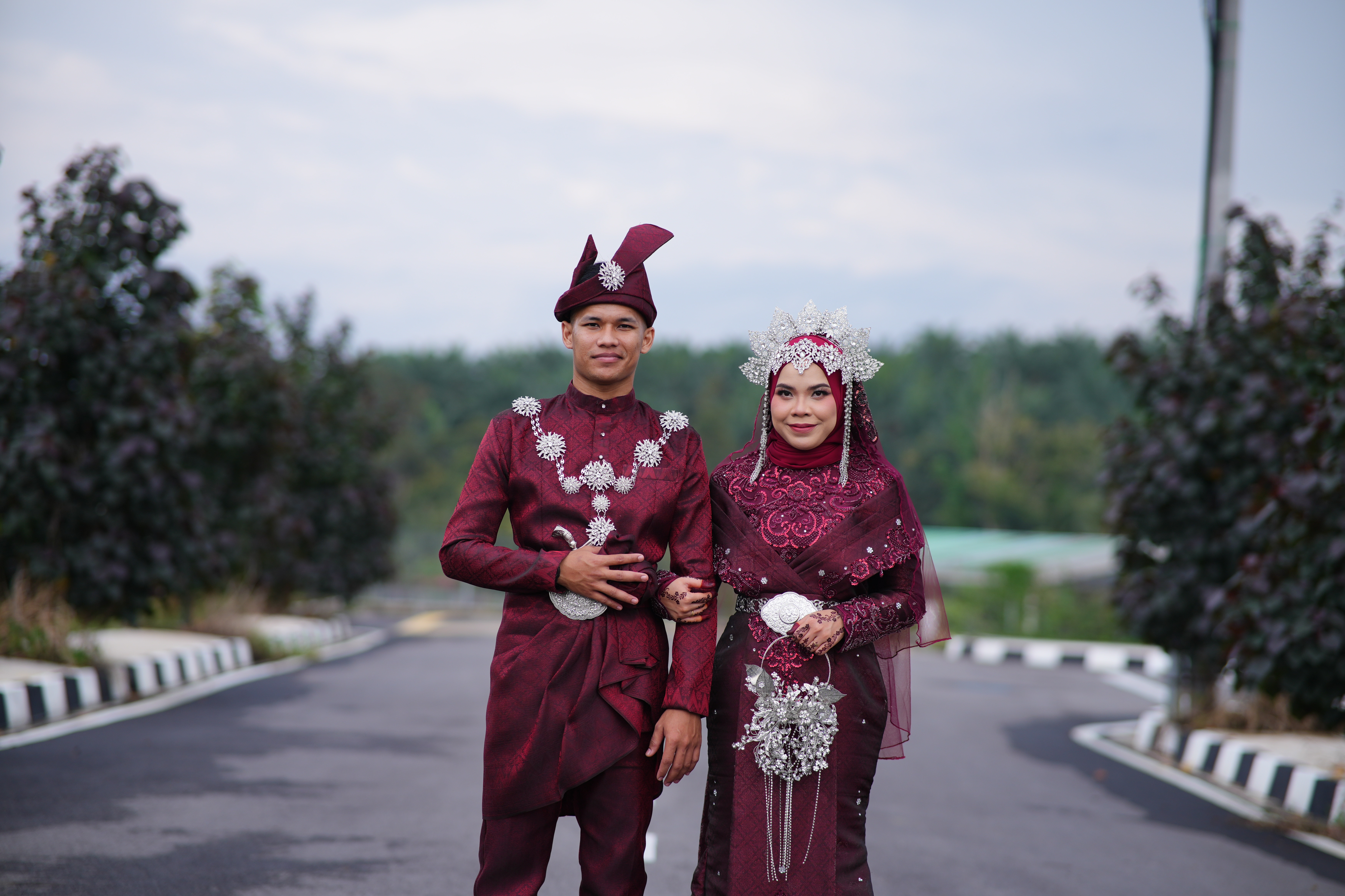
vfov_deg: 16.1
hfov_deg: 23.9
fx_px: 3175
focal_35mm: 85
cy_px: 448
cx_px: 672
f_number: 1.8
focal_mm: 85
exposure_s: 1/800
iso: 160
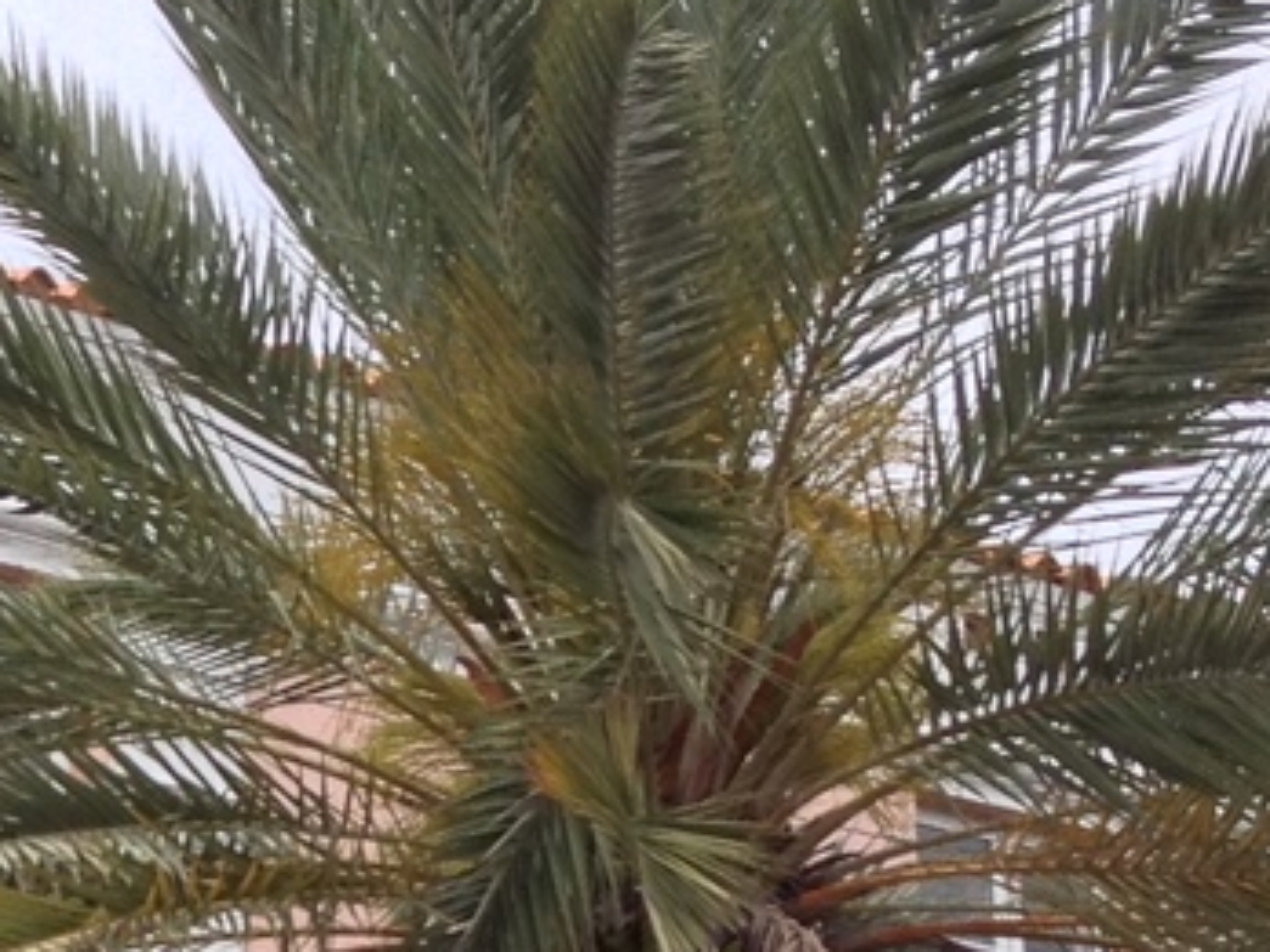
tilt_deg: +5.5
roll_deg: +0.9
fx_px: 5907
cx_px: -117
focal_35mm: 161
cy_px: 1820
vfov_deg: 8.8
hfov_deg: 12.1
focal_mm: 4.28
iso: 50
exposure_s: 1/1104
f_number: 2.4
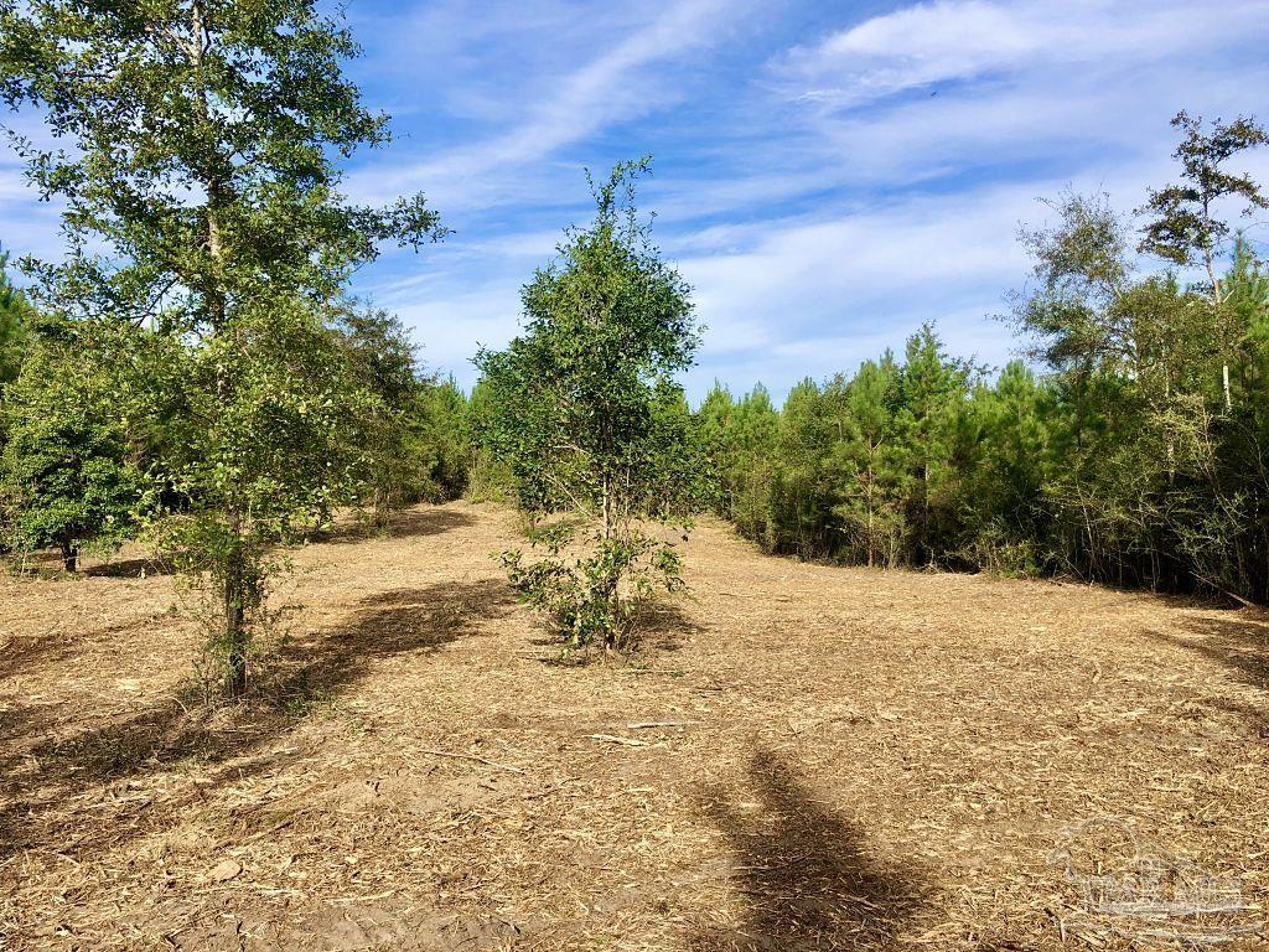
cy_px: 476
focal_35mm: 28
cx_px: 634
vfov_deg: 49.7
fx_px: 1026
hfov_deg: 63.4
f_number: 1.8
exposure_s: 1/1656
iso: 20
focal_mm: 3.99
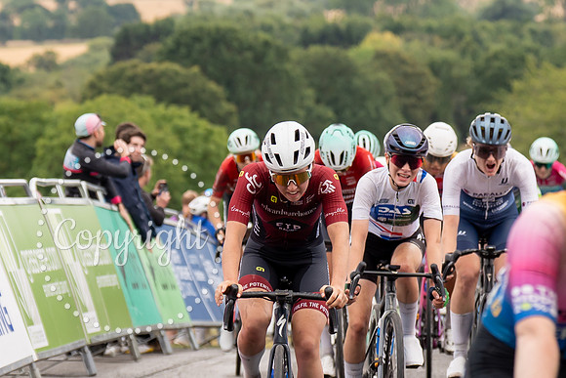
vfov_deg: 5.0
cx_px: 284
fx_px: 4358
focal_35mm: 277
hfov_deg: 7.4
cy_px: 59
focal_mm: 91
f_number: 3.5
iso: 250
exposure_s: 1/1000
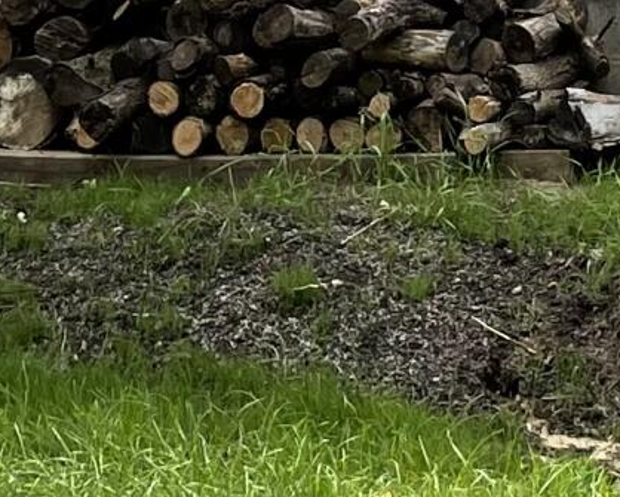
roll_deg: +0.9
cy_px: -467
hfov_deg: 10.5
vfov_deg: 8.1
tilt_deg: +3.2
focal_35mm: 182
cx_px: 672
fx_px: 3342
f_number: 1.6
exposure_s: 1/1182
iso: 32
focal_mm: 4.2
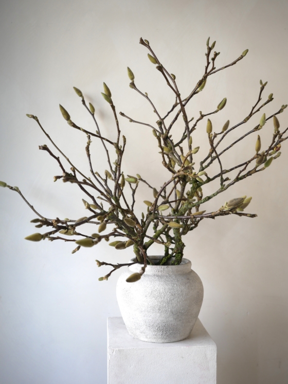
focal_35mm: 44
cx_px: 144
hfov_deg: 32.9
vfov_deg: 42.9
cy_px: 192
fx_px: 488
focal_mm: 22
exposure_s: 1/100
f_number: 2.8
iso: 200
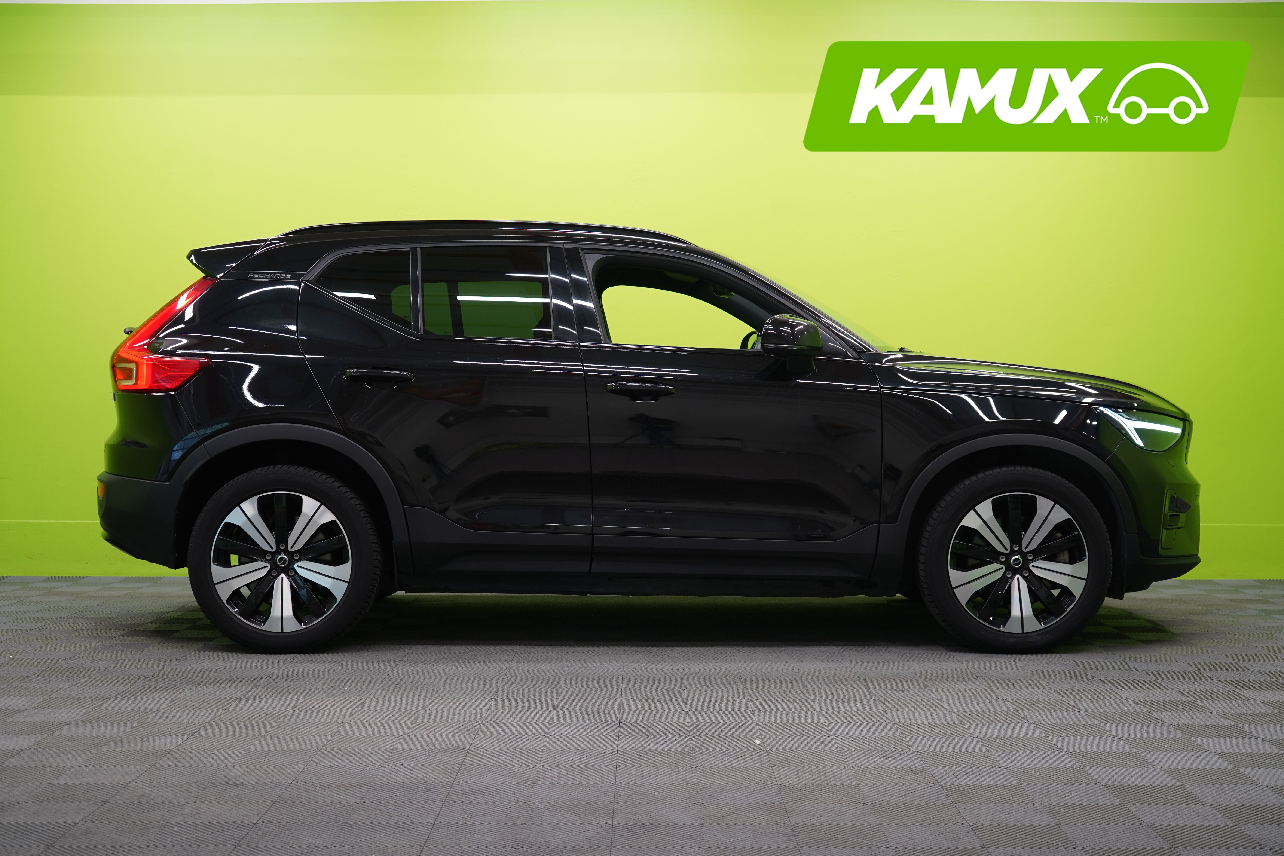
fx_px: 1676
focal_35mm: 47
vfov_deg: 28.6
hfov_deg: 41.9
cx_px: 642
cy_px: 428
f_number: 5
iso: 400
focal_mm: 47
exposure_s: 1/30
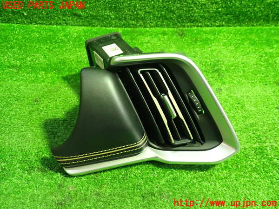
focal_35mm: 30
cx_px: 140
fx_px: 242
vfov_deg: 46.8
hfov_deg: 60.0
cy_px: 104
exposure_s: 1/30
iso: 640
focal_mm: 5.4
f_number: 2.3
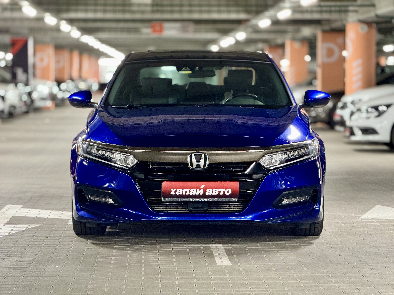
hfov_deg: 16.4
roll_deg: -0.2
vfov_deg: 12.3
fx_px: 1366
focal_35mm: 120
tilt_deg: -2.3
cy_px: 148
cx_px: 197
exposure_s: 1/33
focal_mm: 15.66
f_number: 2.8
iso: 640
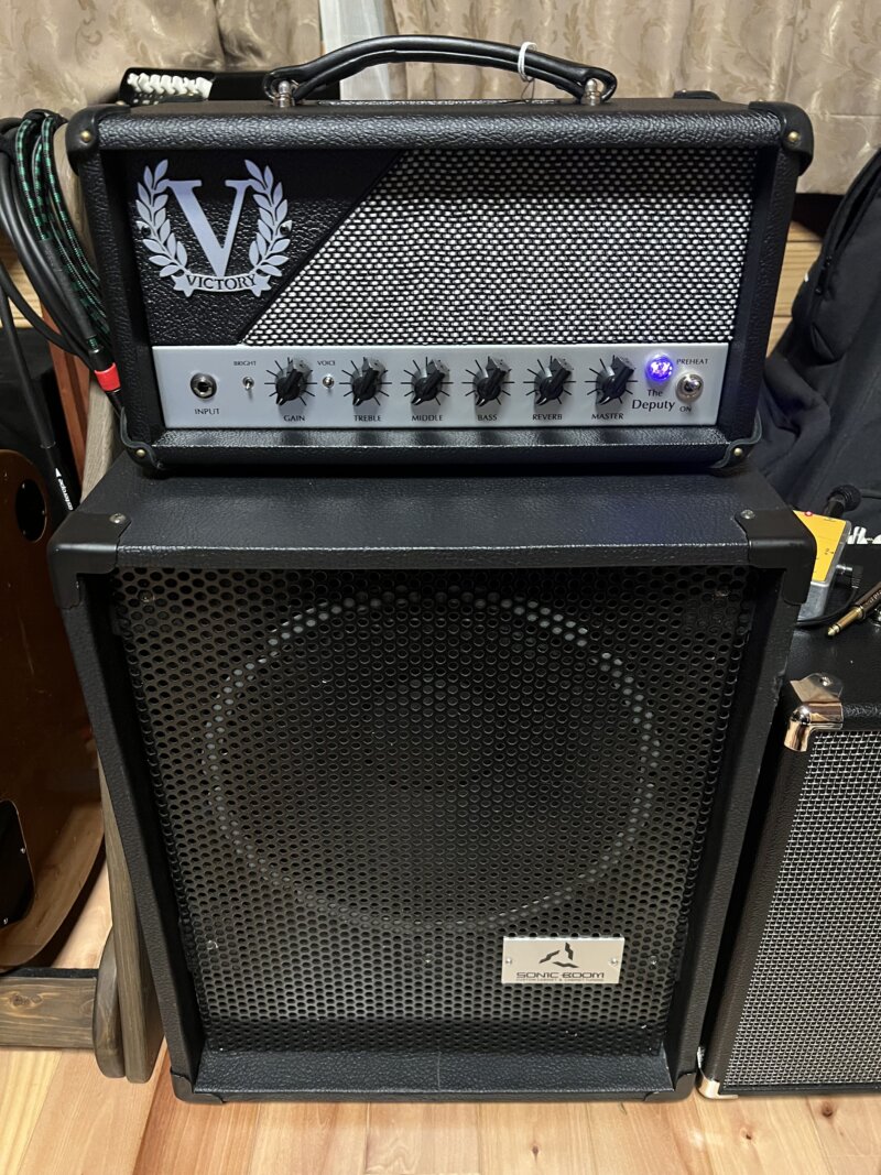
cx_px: 440
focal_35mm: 26
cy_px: 588
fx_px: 882
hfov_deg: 53.1
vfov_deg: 67.3
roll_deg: -0.5
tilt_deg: -28.9
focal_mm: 5.7
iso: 640
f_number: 1.5
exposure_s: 1/32
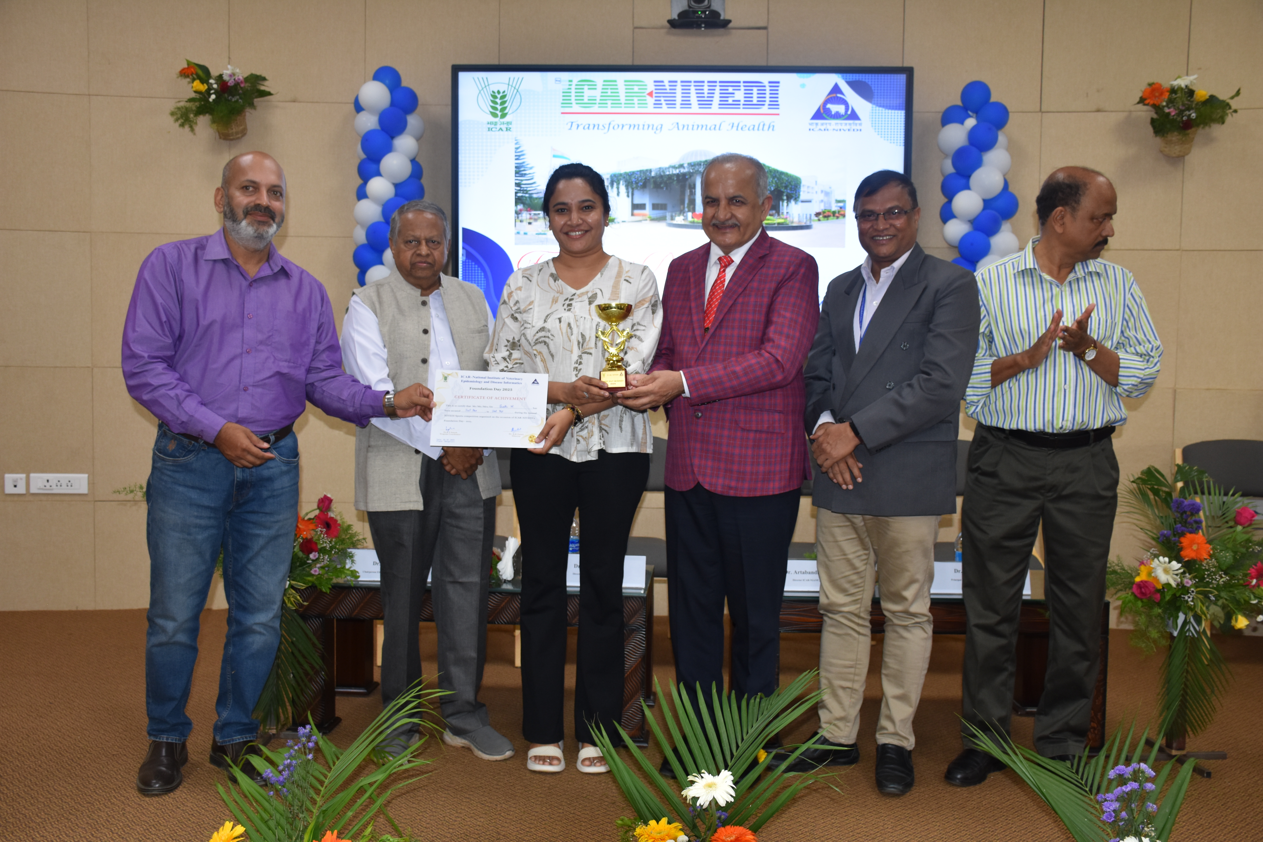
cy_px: 421
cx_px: 632
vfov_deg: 40.0
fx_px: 1158
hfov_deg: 57.2
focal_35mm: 33
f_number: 3.5
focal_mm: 22
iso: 400
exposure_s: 1/80
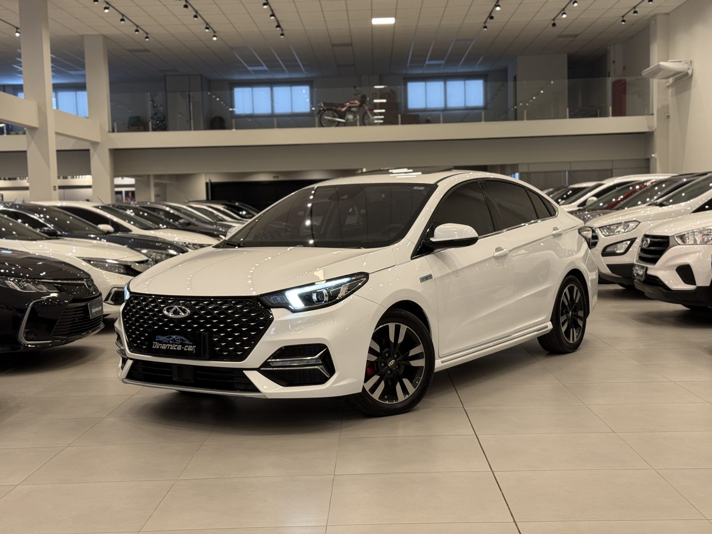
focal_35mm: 48
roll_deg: +1.4
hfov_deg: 39.7
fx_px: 987
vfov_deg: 30.3
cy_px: 267
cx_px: 356
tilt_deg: -3.3
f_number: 1.78
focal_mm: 6.76
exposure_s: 1/60
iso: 125
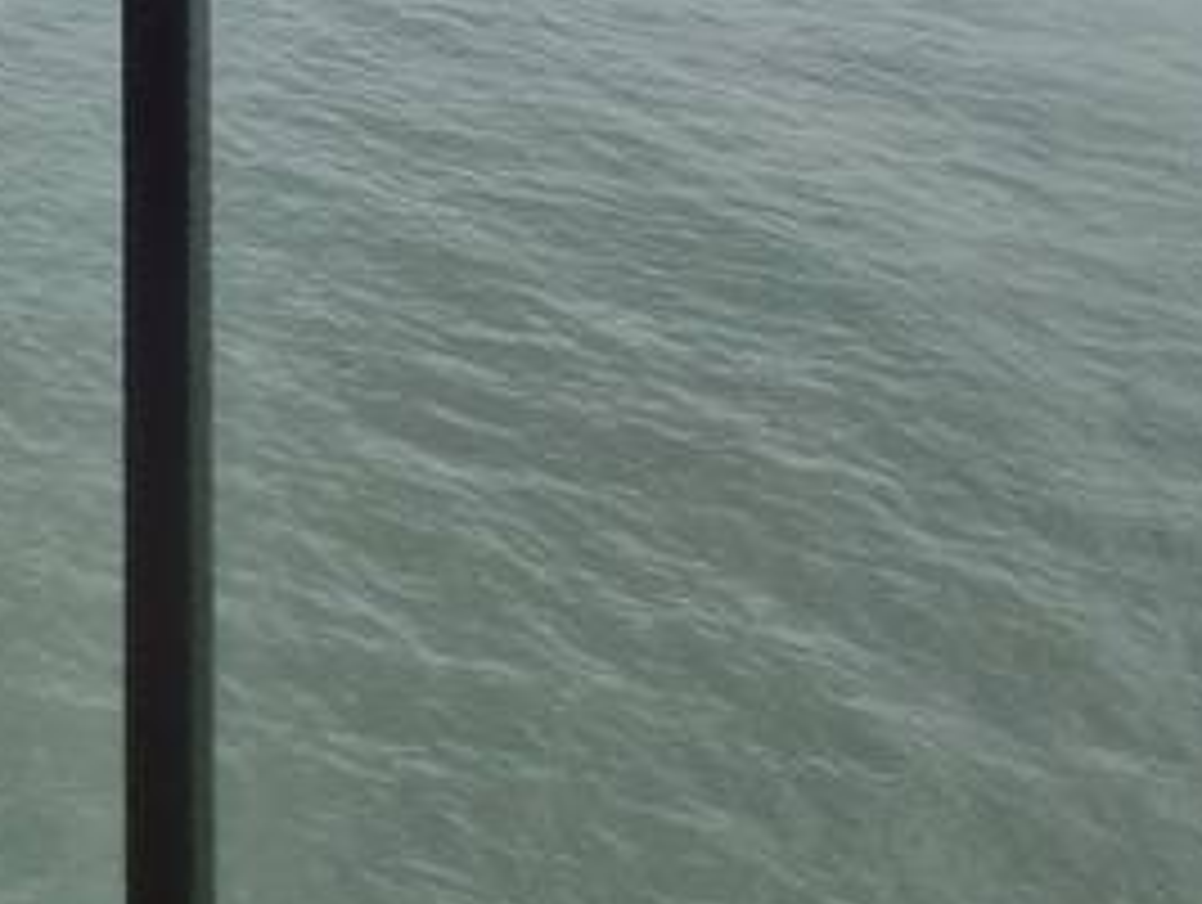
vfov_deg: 15.3
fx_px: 2434
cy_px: -1070
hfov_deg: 22.6
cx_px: -608
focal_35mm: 70
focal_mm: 1.74
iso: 50
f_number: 2.2
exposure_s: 1/264
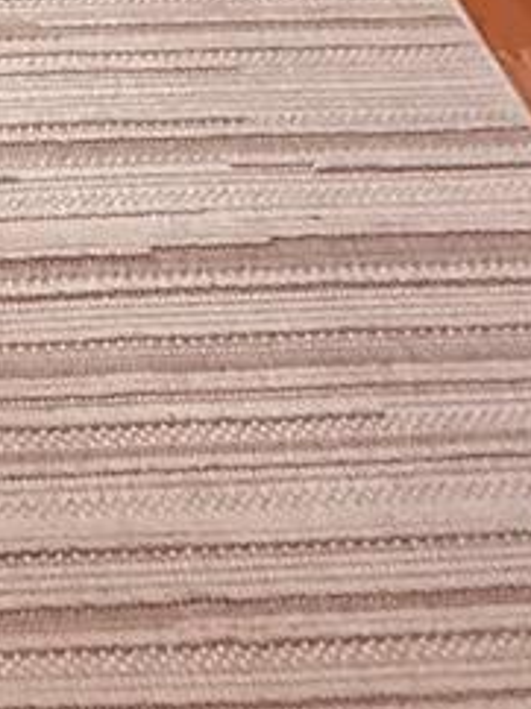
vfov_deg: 14.4
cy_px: -1005
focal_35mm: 89
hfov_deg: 14.8
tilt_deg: -11.0
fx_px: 1824
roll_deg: -0.4
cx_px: -378
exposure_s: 1/60
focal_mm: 2.22
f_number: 2.2
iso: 640
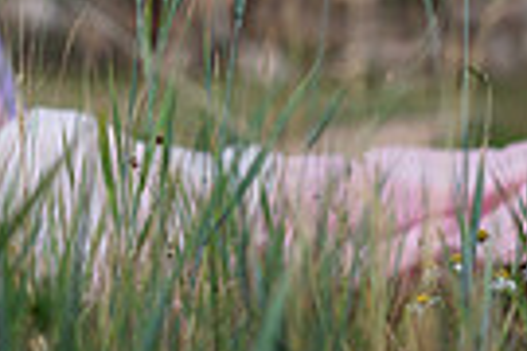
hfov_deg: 5.5
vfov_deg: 3.7
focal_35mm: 371
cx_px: 20
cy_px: -187
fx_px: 5431
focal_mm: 85
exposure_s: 1/2000
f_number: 3.2
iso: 125
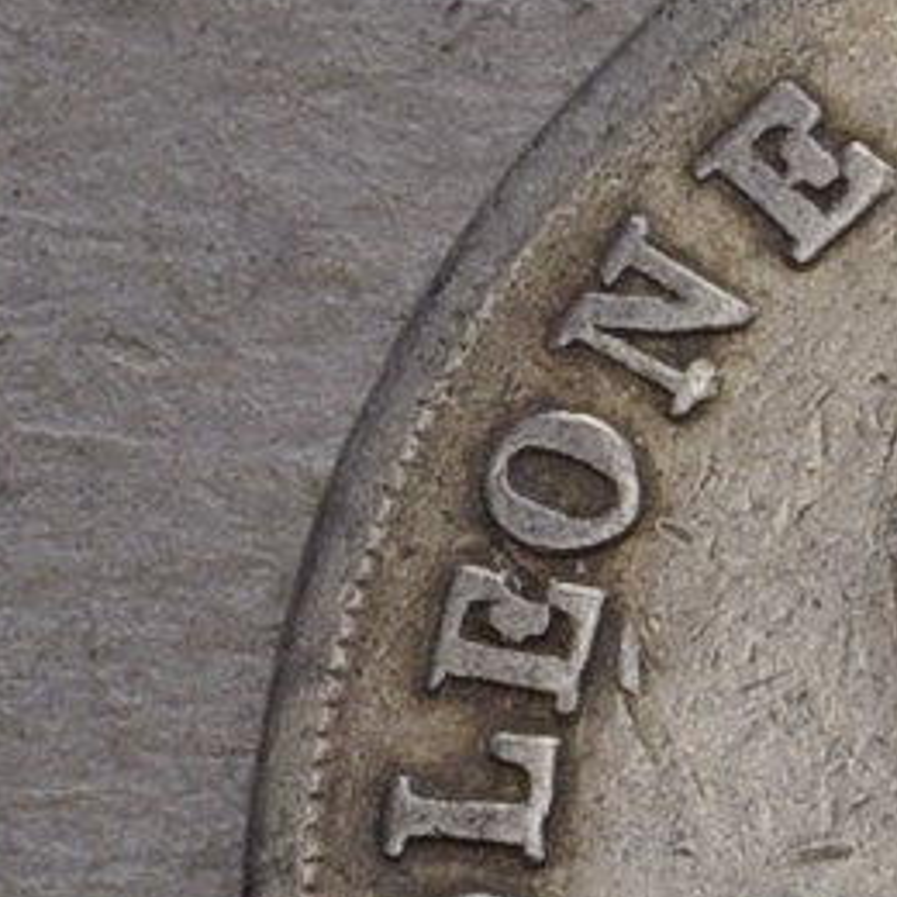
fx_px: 14131
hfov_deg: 3.5
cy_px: 2301
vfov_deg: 3.6
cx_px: 2943
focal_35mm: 482
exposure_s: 1/250
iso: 400
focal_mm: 40
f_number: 14
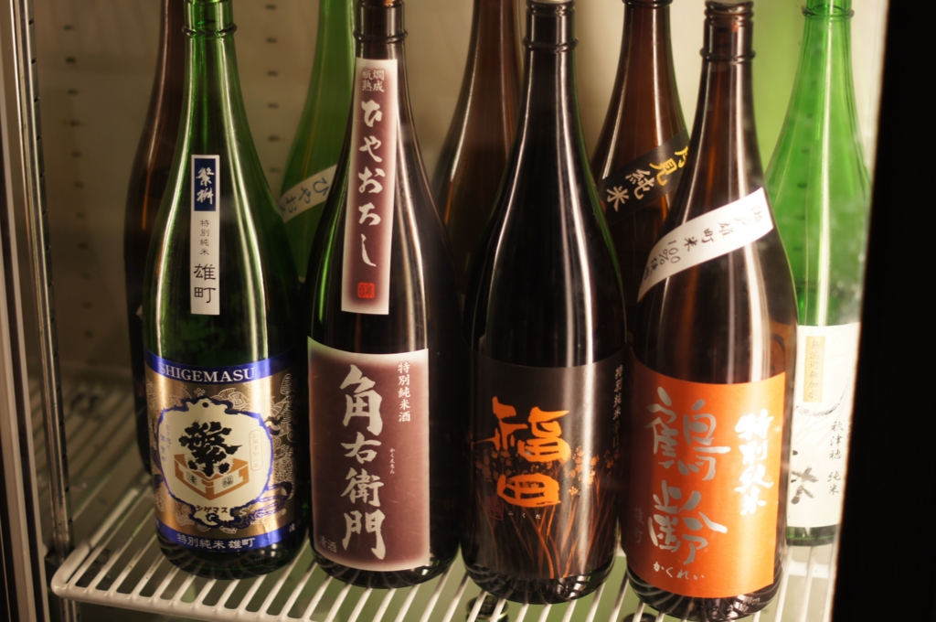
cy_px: 311
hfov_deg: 27.0
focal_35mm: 75
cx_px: 468
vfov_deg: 18.1
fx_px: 1948
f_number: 2
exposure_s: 1/80
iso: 100
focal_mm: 50
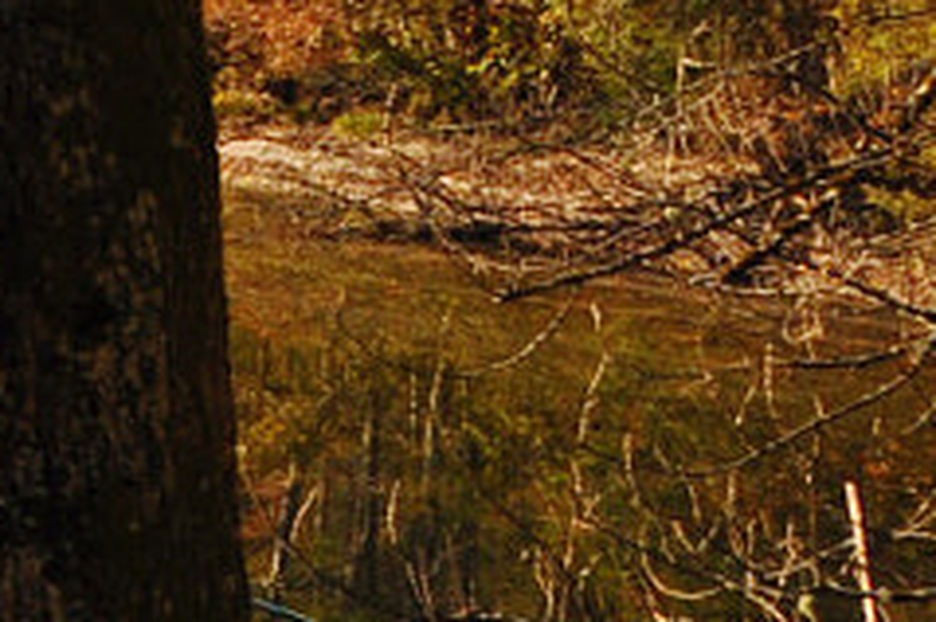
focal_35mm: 261
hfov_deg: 6.9
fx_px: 6781
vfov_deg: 5.2
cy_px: -115
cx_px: -2189
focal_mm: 26
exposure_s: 1/400
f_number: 10
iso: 200
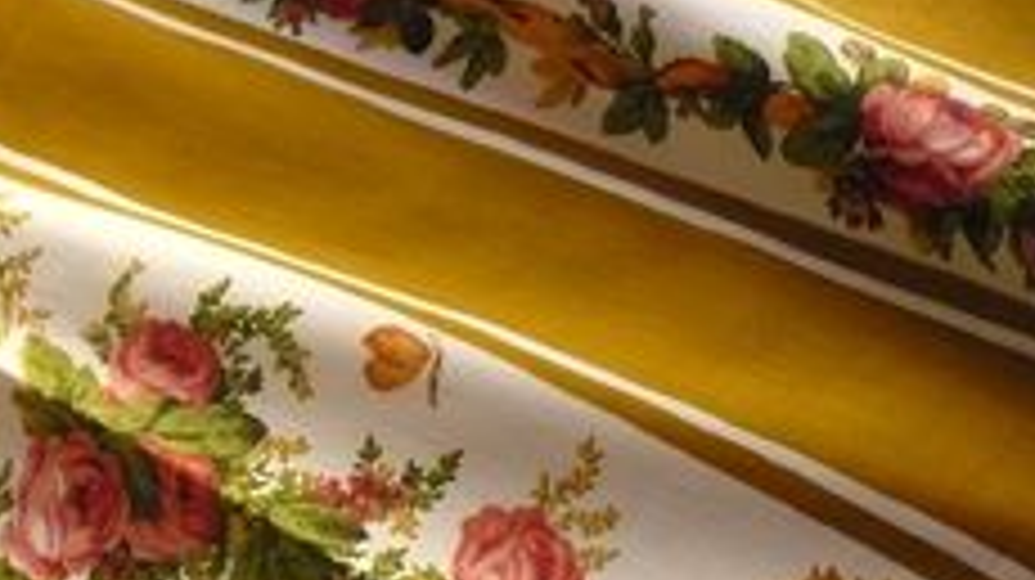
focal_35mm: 73
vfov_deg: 16.2
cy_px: 549
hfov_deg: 27.8
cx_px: 86
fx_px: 2002
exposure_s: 1/200
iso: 400
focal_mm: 5.8
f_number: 2.8
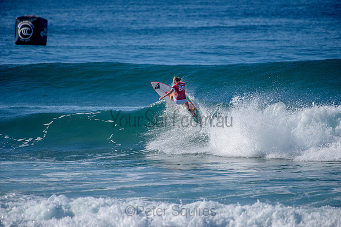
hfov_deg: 4.1
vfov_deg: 2.8
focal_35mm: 500
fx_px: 4737
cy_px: 114
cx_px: 170
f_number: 5.6
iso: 100
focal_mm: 500
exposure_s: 1/1600
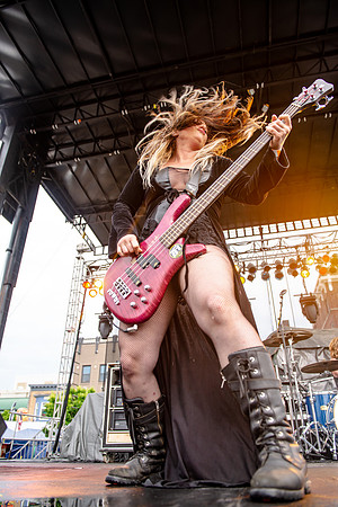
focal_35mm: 26
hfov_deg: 49.6
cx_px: 169
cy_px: 254
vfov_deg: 69.4
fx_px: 366
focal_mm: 26
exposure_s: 1/320
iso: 200
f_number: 3.2
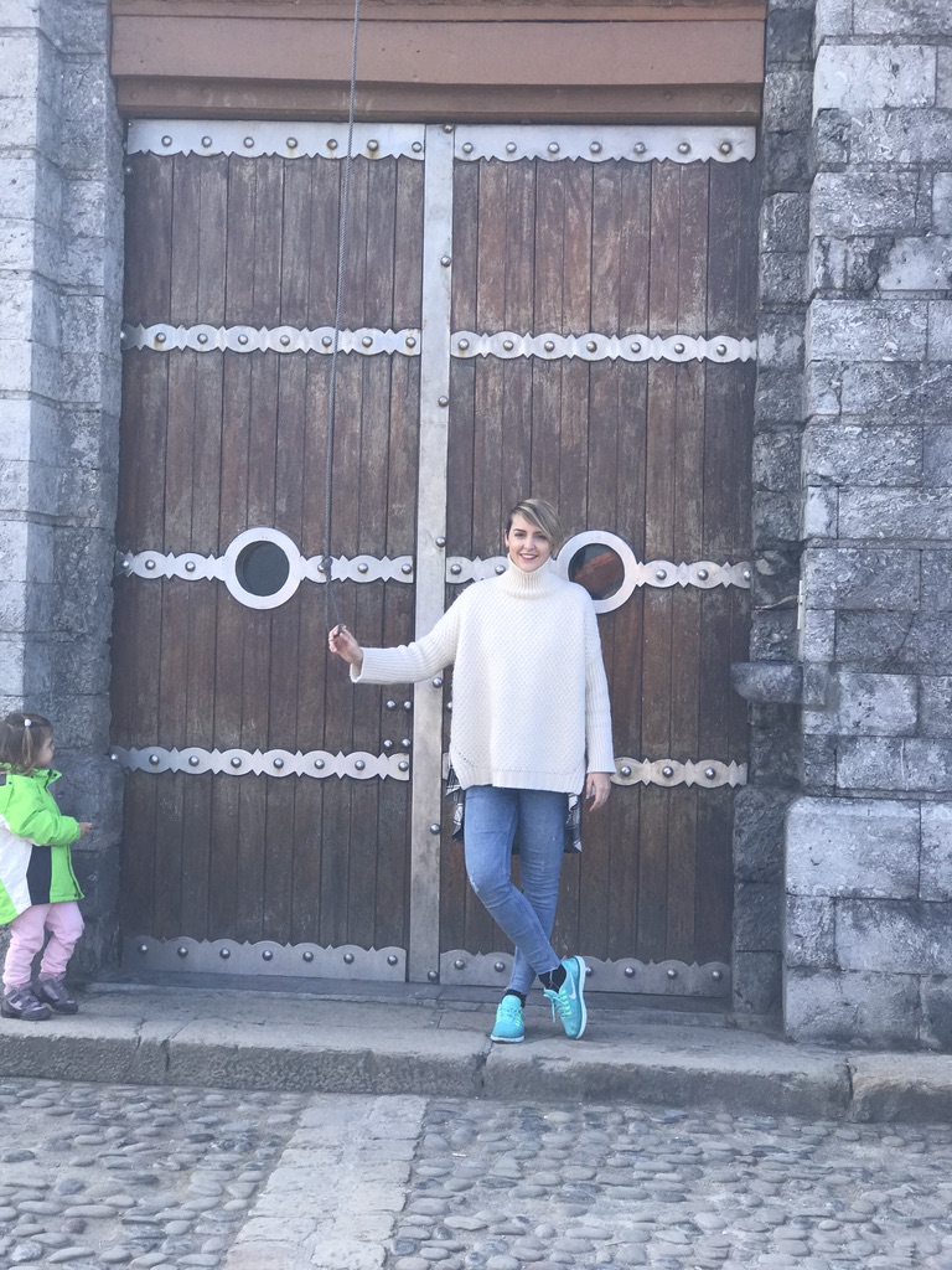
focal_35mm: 57
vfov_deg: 33.8
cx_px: 476
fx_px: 2090
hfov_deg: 25.7
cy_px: 635
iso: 20
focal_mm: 6.6
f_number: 2.8
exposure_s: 1/308
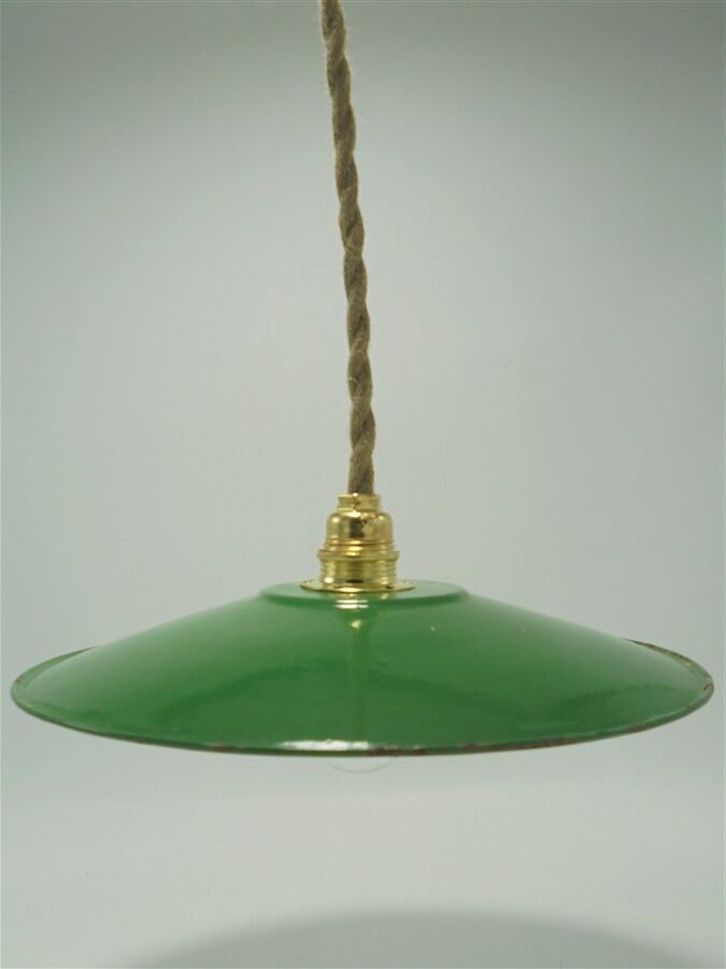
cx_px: 363
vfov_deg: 49.0
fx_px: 1063
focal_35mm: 38
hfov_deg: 37.7
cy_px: 484
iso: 100
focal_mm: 6.9
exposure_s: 1/80
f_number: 4.2
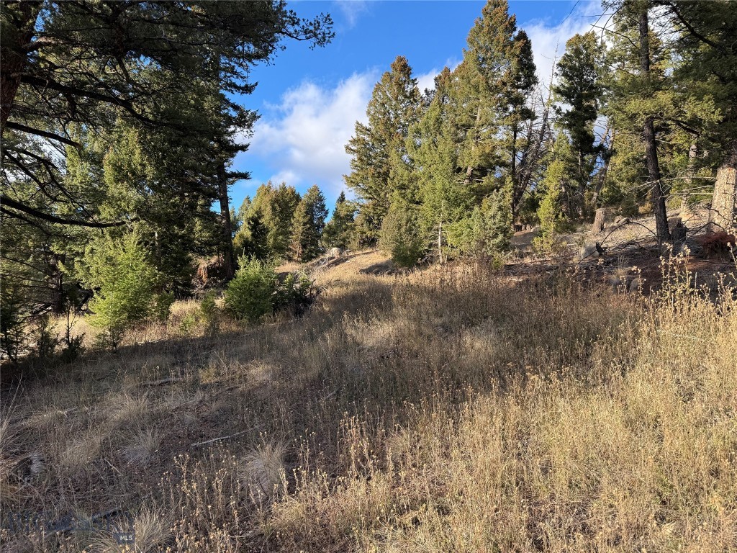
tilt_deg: +4.3
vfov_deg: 56.8
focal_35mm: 24
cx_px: 368
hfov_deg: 71.6
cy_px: 276
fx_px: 511
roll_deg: -5.4
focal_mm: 6.76
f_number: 1.78
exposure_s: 1/735
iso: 80
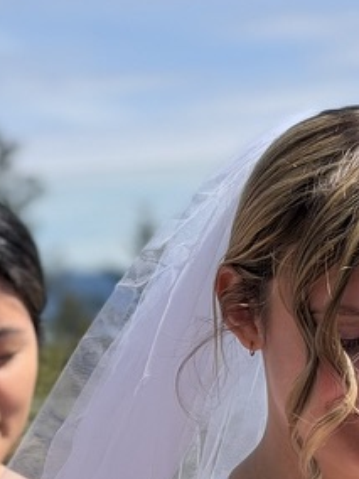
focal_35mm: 173
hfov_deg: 8.5
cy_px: 599
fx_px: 2392
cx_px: 335
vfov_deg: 11.2
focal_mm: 6.76
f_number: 1.78
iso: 64
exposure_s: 1/5208
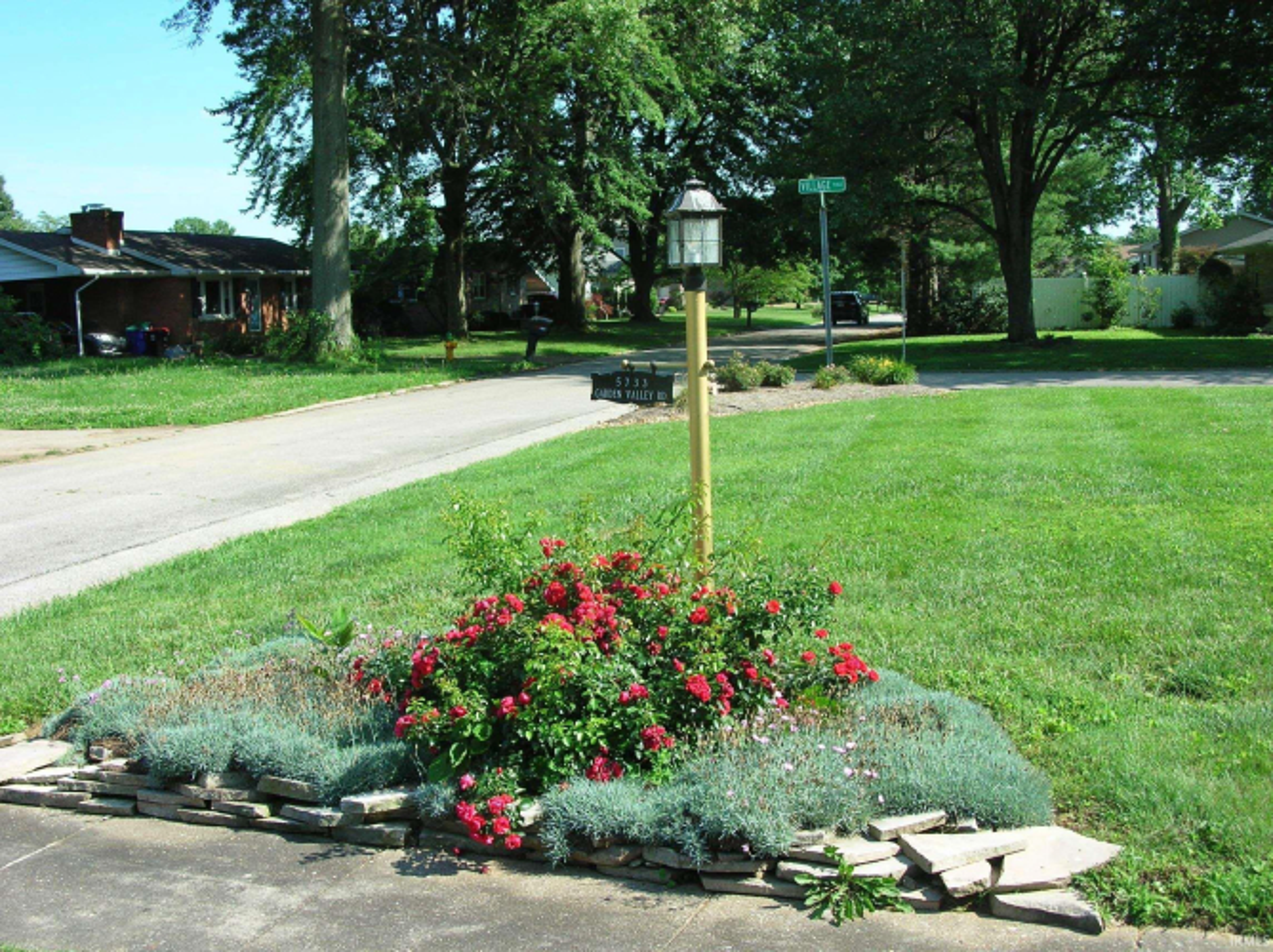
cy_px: 476
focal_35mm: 37
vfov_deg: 38.6
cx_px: 636
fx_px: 1360
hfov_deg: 50.2
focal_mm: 6.2
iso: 50
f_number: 3.8
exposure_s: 1/268
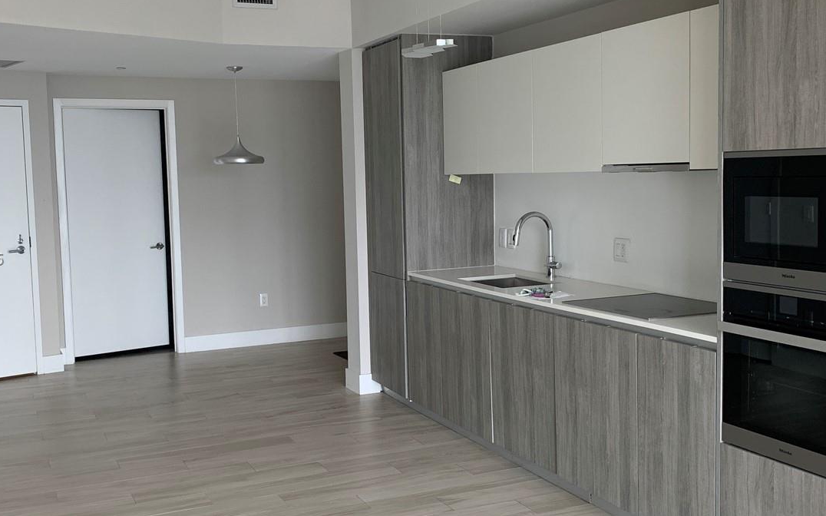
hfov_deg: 48.2
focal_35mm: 41
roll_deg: +2.1
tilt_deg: -4.9
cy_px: 260
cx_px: 372
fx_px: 923
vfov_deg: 31.2
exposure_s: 1/121
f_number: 1.8
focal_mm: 4.25
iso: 80
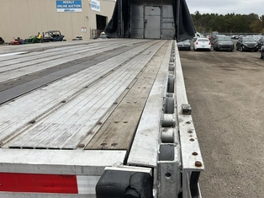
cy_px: 107
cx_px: 162
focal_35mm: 37
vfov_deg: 38.6
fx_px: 282
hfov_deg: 49.8
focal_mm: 3
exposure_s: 1/627
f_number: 1.8
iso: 25
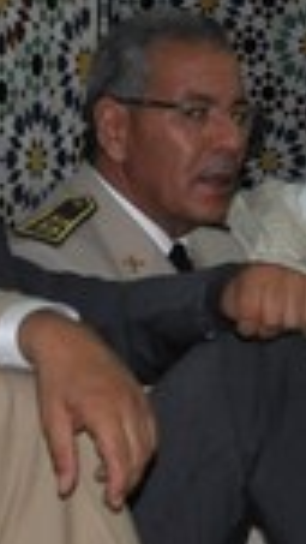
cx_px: 86
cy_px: 186
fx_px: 3071
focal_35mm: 213
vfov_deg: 10.1
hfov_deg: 5.7
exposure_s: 1/60
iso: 800
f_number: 4.5
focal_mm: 32
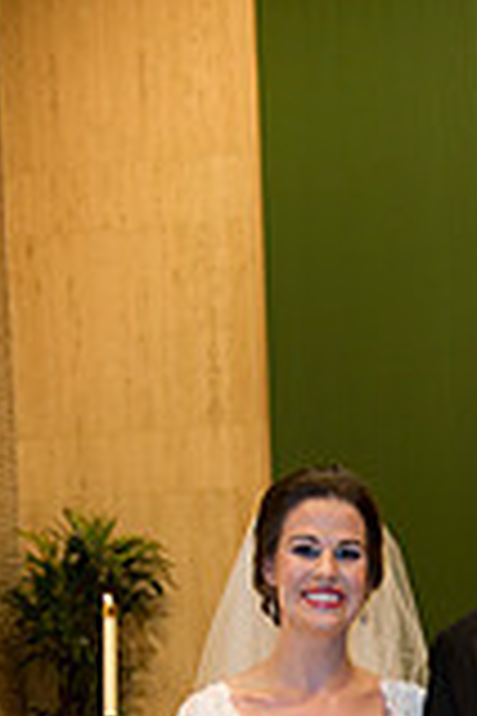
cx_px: 511
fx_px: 2365
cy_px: 995
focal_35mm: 119
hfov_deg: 11.4
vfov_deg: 16.1
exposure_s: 1/80
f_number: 5
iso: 1600
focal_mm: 42
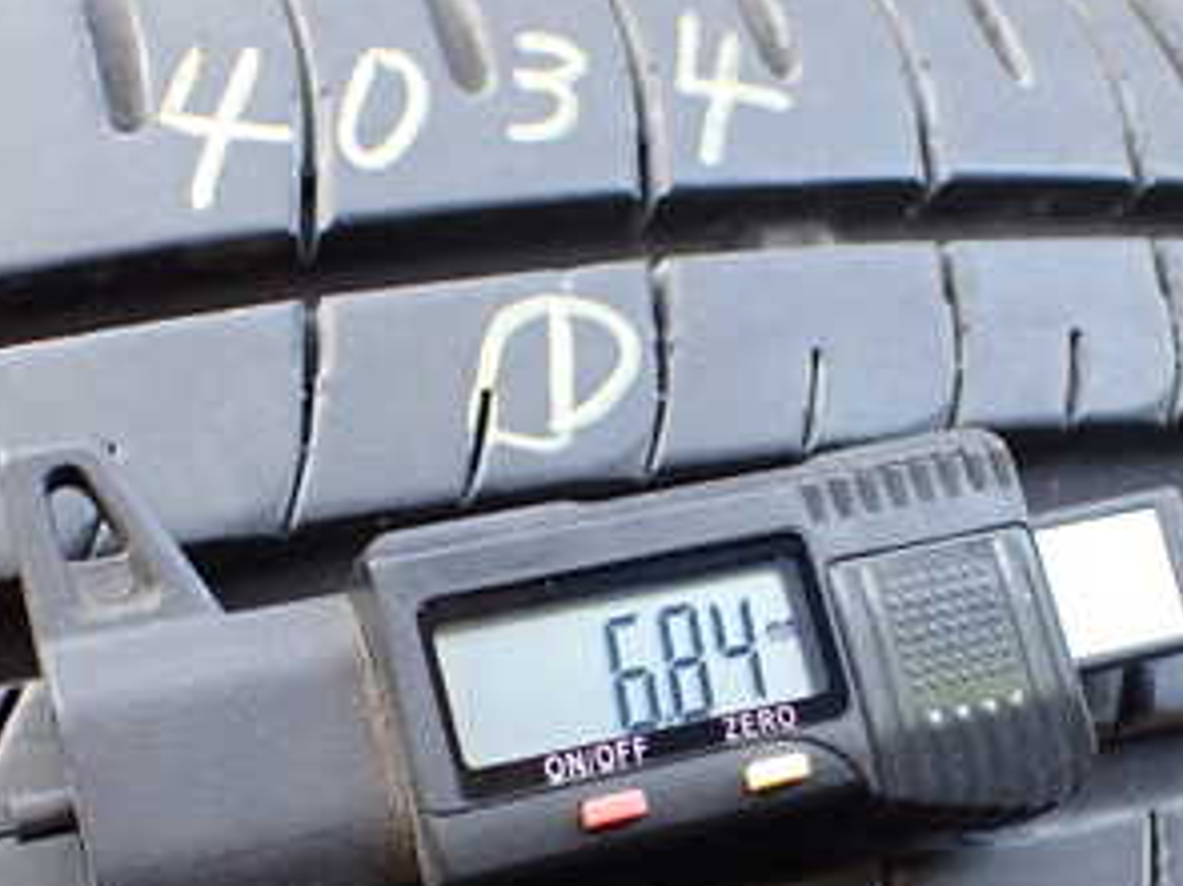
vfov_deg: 23.7
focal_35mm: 61
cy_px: 694
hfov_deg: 31.6
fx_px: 2084
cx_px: 722
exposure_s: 1/125
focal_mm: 5.4
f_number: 2.3
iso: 320
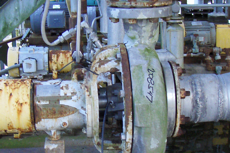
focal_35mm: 81
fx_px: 518
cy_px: 97
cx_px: 91
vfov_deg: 16.8
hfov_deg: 25.0
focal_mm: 6.5
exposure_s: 1/93.1
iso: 200
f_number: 3.5
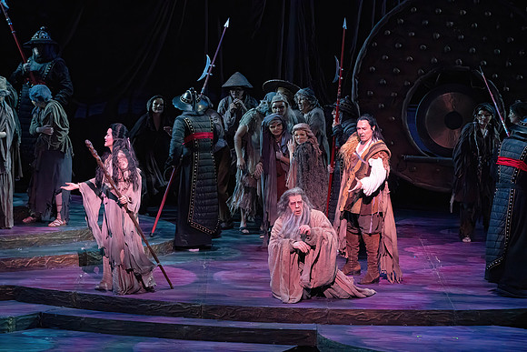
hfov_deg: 12.0
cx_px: 264
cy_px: 176
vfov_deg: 8.0
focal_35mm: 171
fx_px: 2504
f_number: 9
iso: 20000
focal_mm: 171
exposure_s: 1/320
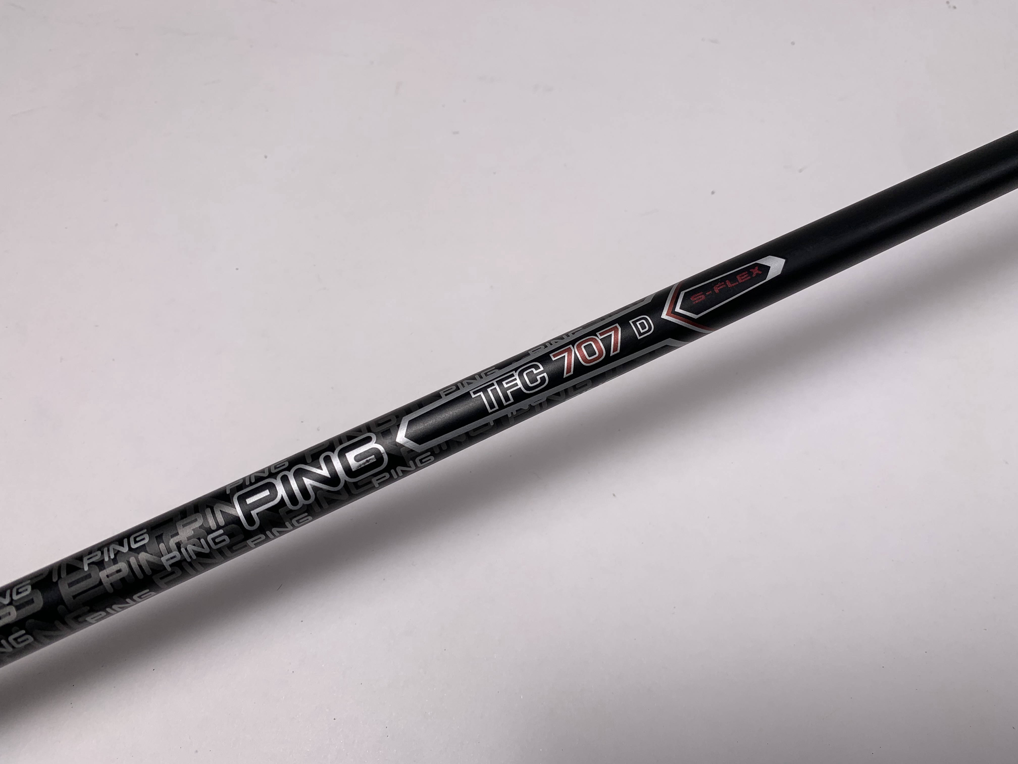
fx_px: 765
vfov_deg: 53.1
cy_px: 382
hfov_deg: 67.3
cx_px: 509
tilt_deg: -64.1
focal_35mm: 26
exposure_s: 1/467
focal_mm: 4.25
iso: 25
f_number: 1.8
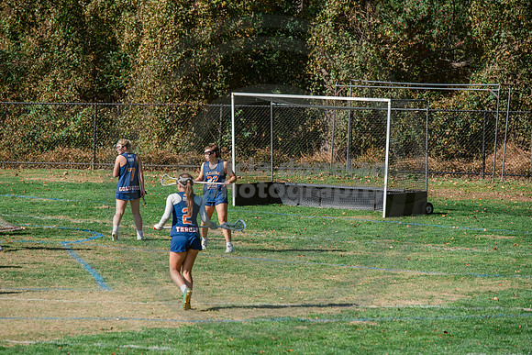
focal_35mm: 200
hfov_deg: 10.3
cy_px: 178
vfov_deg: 6.9
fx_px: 2956
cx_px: 266
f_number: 5
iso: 250
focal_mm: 200
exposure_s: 1/1600
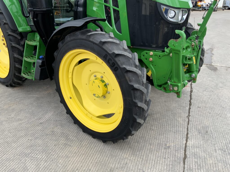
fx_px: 193
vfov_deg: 48.2
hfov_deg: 61.7
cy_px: 86
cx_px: 115
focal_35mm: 29
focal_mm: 3
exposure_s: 1/495
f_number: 1.8
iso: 16
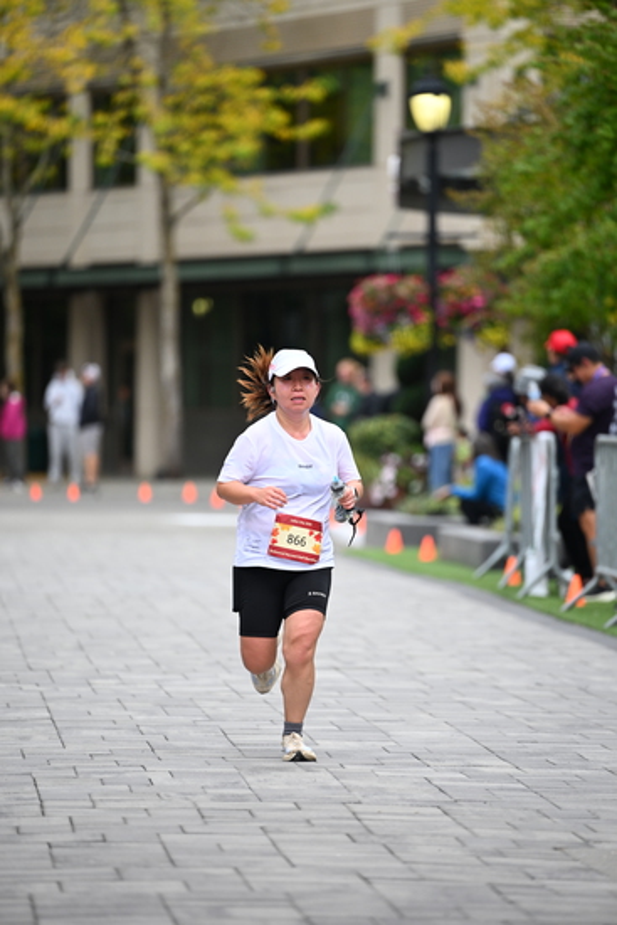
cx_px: 308
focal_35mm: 200
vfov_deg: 10.3
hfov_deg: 6.9
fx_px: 5138
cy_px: 462
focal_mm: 200
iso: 640
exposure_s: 1/2000
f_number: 2.8
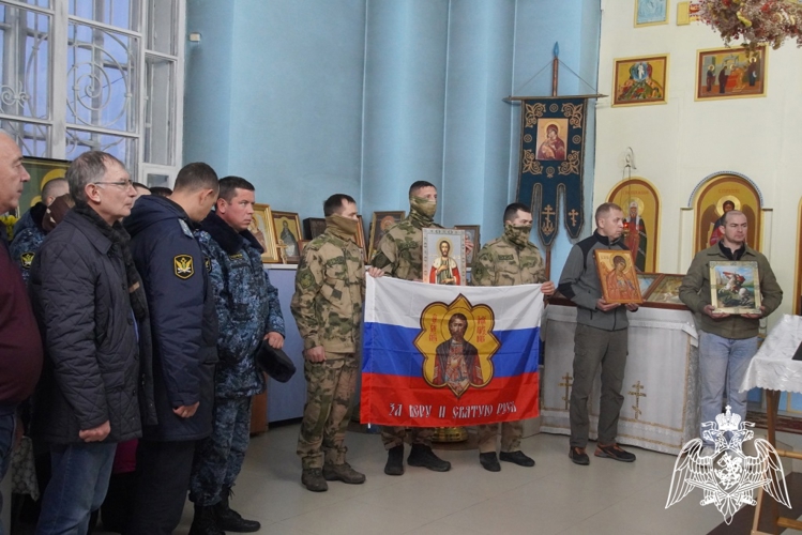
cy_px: 268
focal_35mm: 42
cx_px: 401
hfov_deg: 46.4
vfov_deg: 31.9
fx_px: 936
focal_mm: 28
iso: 6400
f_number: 4.5
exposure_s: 1/125
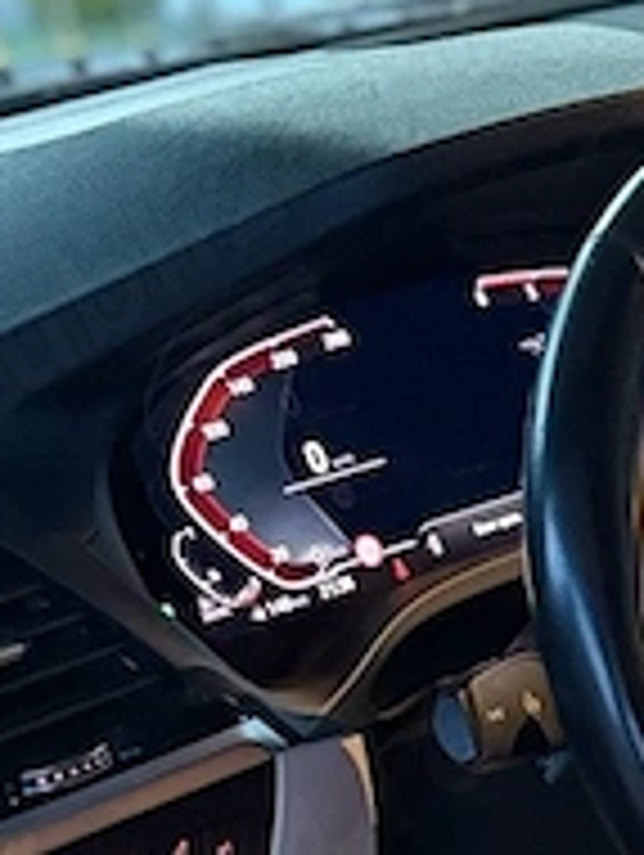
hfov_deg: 13.5
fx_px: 2500
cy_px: 1035
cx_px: 1085
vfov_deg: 18.4
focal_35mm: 101
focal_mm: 6.76
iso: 1000
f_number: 1.78
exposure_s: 1/35
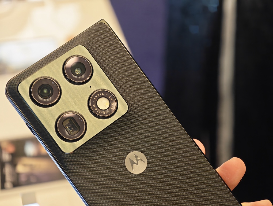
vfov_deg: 17.4
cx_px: 136
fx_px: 671
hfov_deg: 23.0
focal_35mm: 85
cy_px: 103
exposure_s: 1/100
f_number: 2.6
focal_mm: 22.48
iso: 250
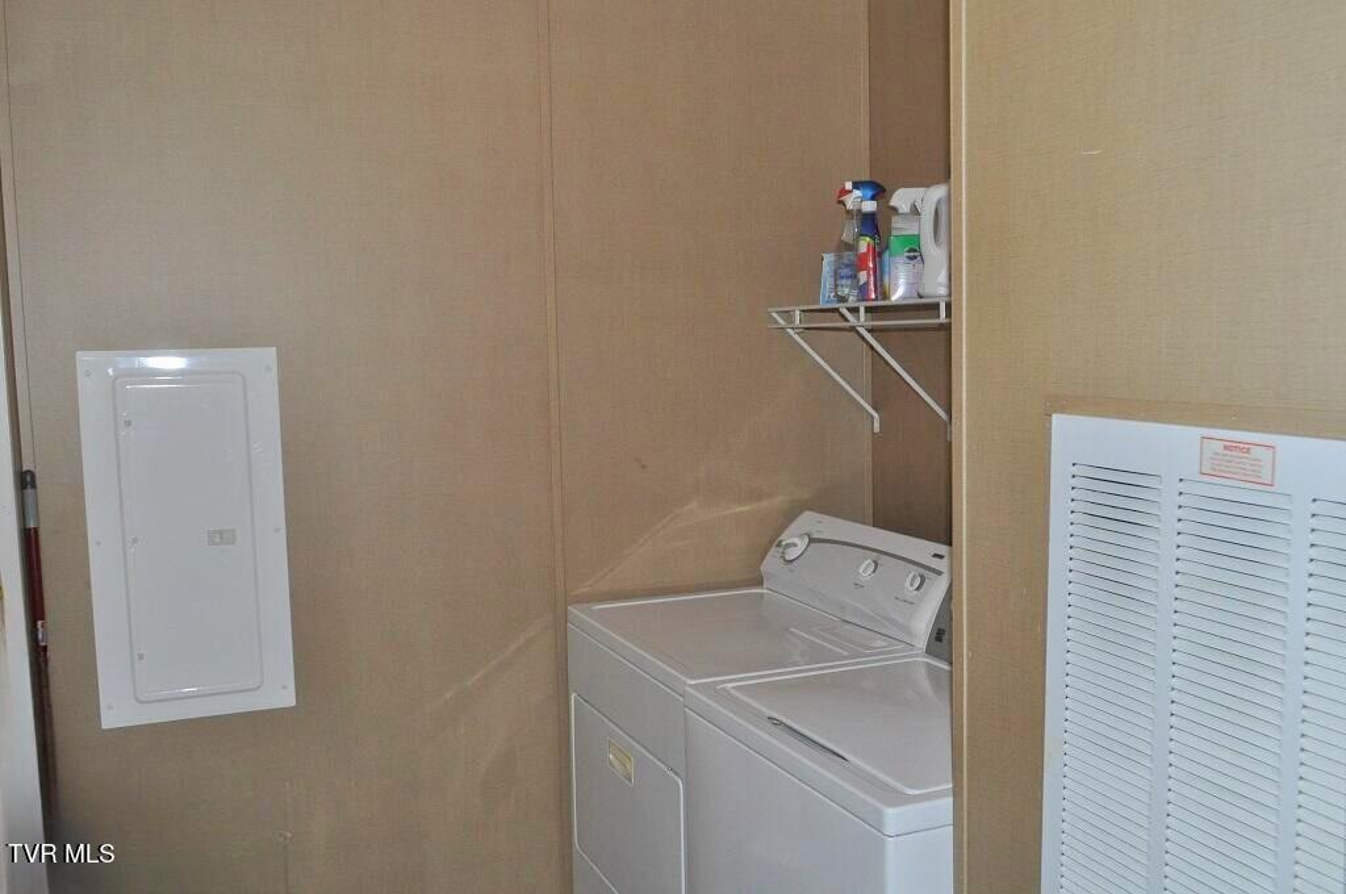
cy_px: 447
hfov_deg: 57.3
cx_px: 673
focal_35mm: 33
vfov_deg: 39.9
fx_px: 1232
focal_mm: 22
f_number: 4
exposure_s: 1/60
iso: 800
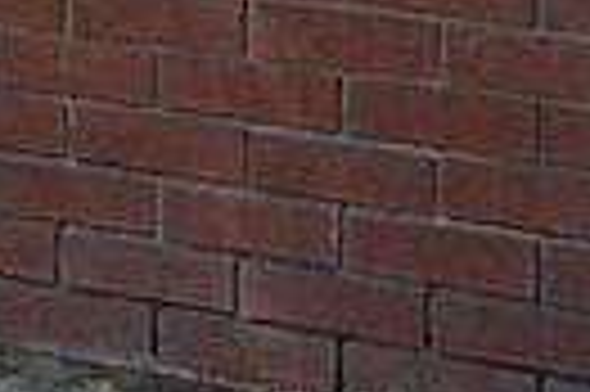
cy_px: -439
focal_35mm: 222
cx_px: -297
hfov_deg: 9.0
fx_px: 3634
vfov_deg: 6.0
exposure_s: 1/400
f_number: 5.6
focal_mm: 50
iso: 640
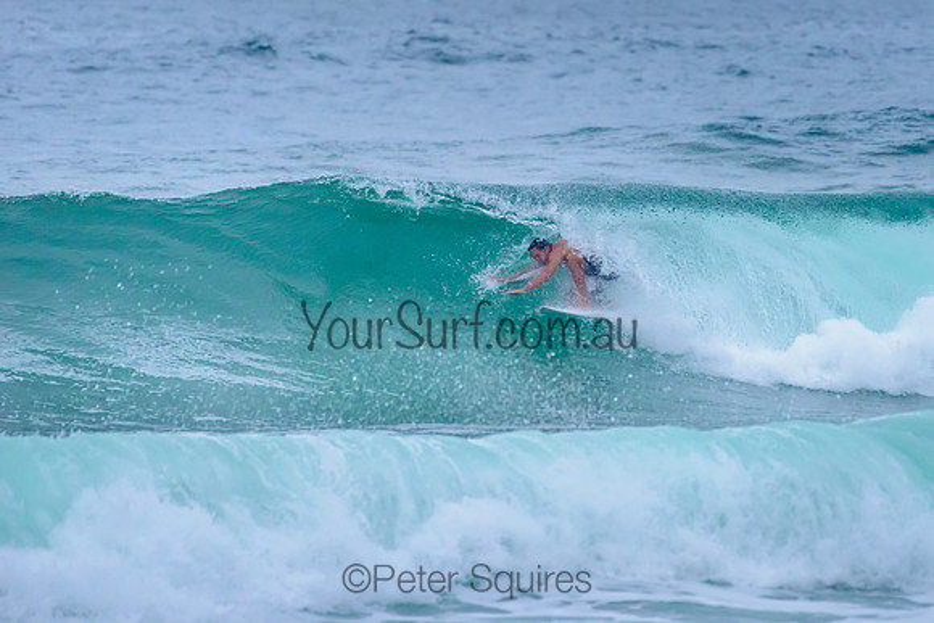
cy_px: 241
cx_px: 572
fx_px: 15898
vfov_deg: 2.2
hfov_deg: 3.4
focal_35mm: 613
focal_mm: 500
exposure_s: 1/2000
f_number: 5.6
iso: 2000
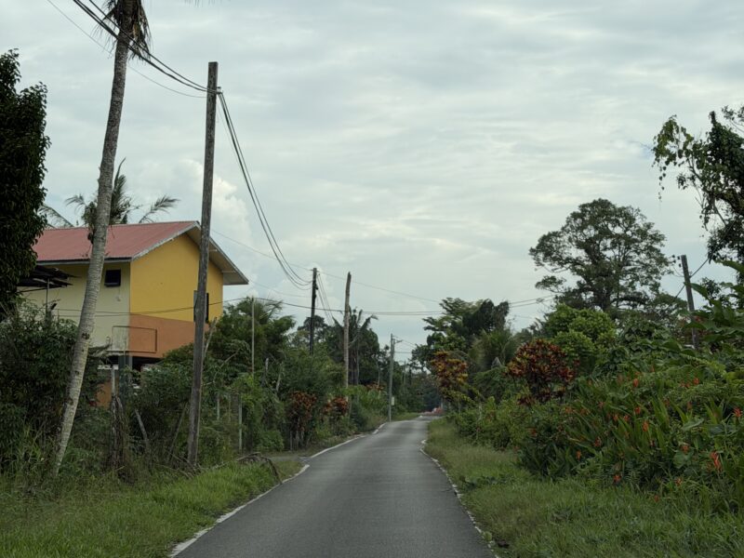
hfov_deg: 39.7
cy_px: 279
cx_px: 372
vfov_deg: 30.3
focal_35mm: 48
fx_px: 1032
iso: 64
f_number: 1.78
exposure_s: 1/3226
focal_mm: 6.76
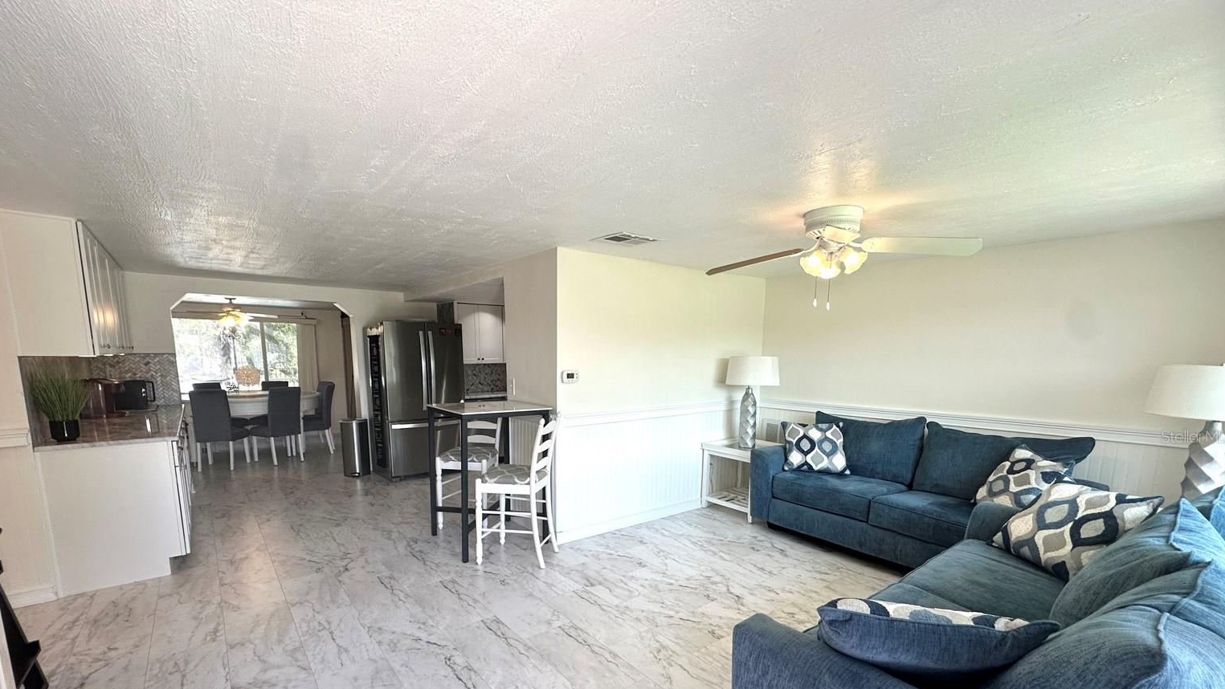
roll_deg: +0.0
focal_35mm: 16
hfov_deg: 99.3
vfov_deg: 66.0
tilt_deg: -8.7
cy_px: 436
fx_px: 520
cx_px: 594
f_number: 2.2
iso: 80
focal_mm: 2.22
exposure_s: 1/99
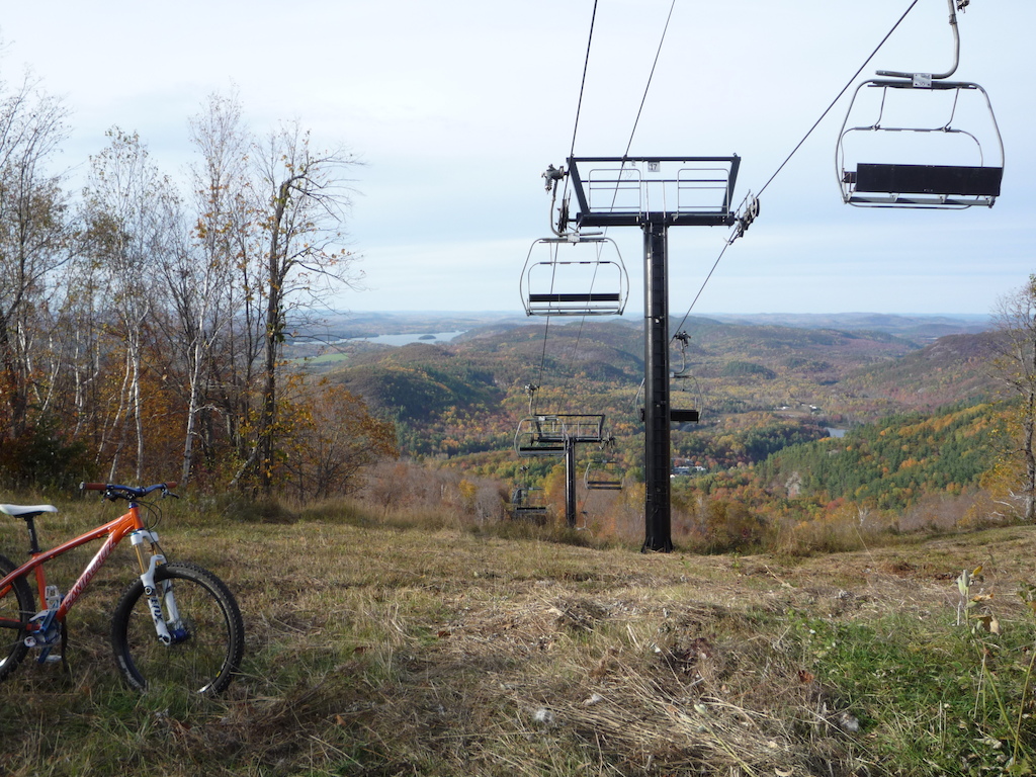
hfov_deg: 51.4
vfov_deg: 39.7
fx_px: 1077
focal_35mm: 36
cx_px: 518
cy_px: 388
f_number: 4
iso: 100
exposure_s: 1/400
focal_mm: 6.3
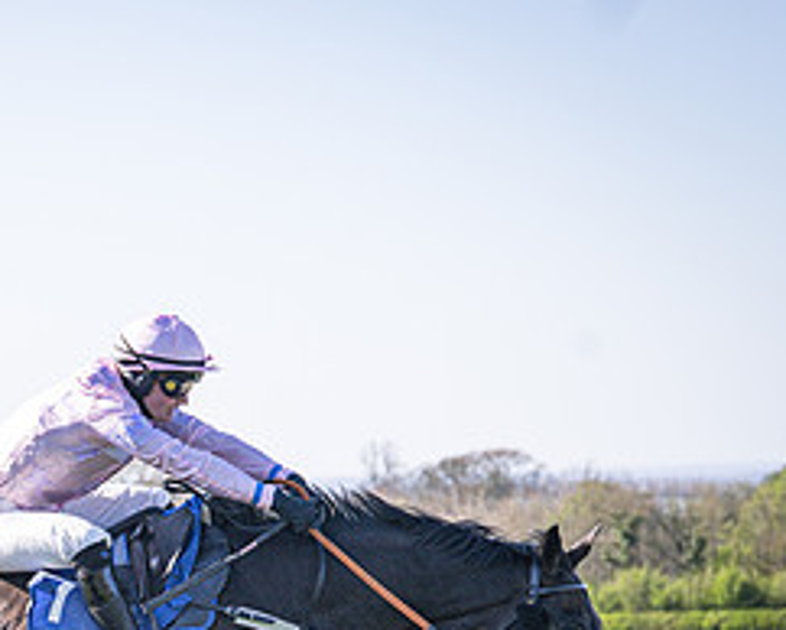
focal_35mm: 201
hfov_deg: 9.6
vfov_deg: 7.7
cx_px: 183
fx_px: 4680
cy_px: 681
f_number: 4
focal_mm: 70
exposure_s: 1/1600
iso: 200
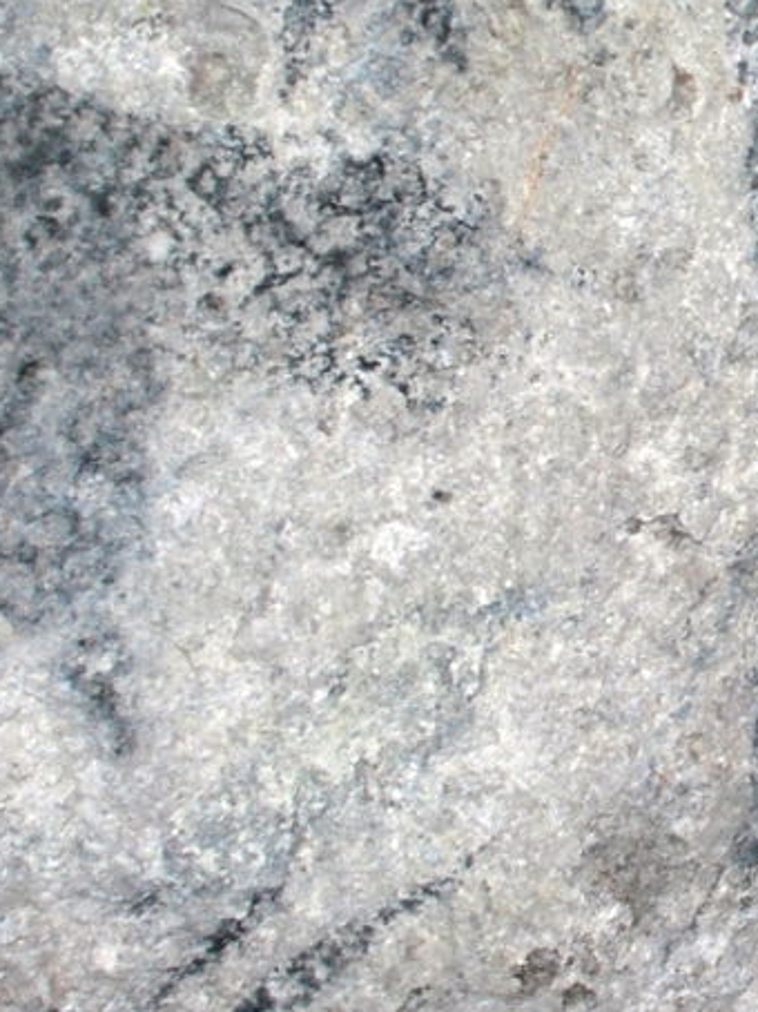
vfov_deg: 17.8
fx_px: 3215
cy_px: 306
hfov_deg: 12.8
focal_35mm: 110
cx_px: 1095
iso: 200
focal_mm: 18
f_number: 3.5
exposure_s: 1/60
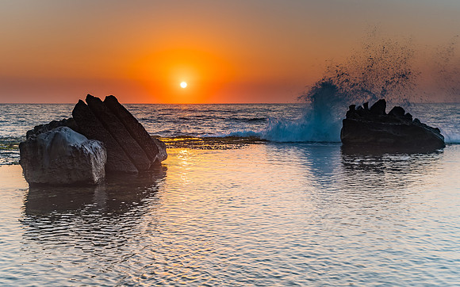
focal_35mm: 44
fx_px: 555
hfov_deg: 45.0
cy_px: 161
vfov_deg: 29.0
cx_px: 230
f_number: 5
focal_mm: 27
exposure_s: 1/30
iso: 50
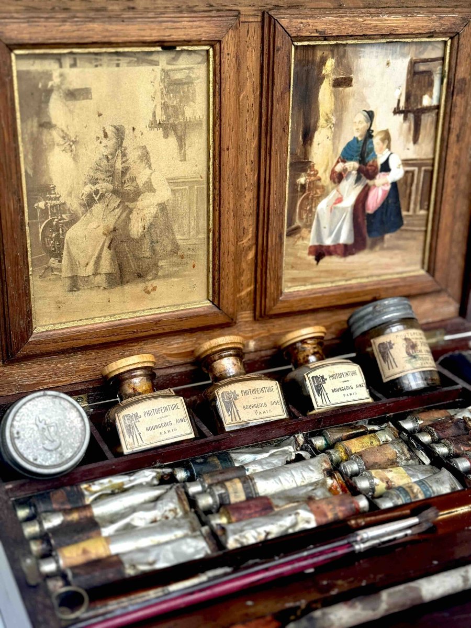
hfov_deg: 30.3
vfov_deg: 39.7
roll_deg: +0.0
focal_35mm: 48
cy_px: 314
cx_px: 236
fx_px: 871
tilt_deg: -24.3
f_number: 1.78
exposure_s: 1/50
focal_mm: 6.76
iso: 160
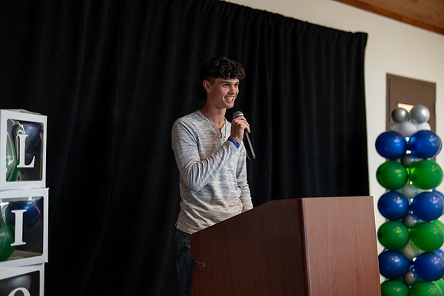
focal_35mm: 50
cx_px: 222
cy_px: 148
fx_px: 620
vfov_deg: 26.9
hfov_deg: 39.4
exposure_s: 1/320
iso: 500
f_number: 1.2
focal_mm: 50
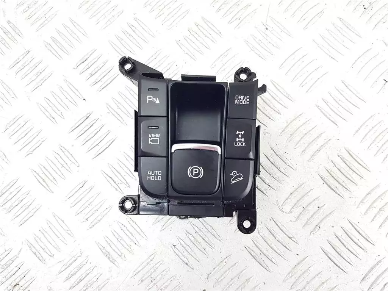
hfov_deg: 67.3
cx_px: 194
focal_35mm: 26
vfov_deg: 53.1
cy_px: 146
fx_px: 291
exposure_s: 1/50
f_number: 1.7
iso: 100
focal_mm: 4.2
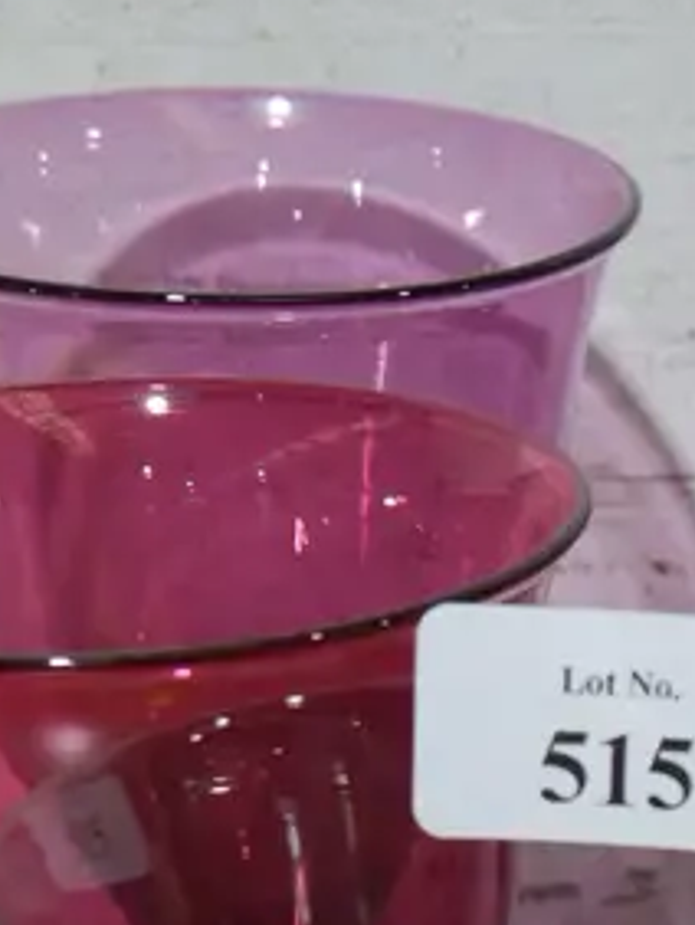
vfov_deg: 11.0
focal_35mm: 174
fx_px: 4651
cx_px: 856
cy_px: 1260
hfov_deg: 8.4
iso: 640
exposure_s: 1/60
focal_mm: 24
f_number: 5.2
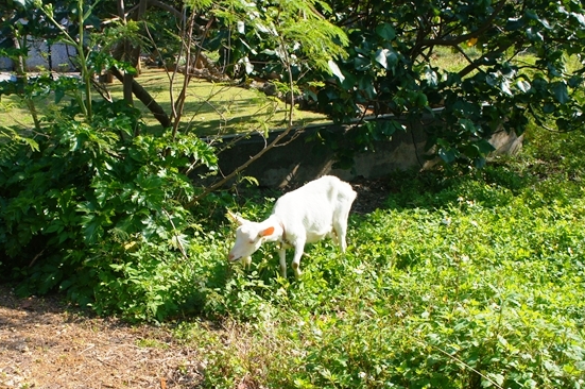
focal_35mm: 46
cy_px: 252
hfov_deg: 42.9
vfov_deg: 29.2
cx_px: 244
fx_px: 742
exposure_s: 1/400
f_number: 6.3
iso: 200
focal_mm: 21
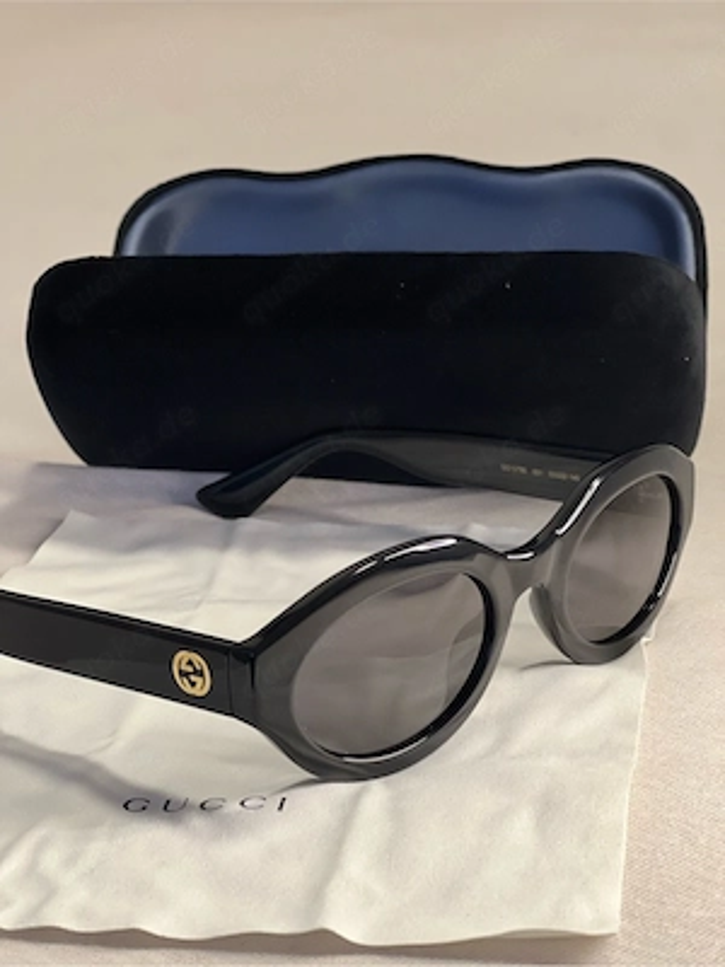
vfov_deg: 25.3
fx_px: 2150
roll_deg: +3.0
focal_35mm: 77
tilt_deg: -19.8
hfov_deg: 19.1
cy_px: 484
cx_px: 362
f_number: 2.8
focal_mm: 9
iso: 320
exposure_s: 1/31
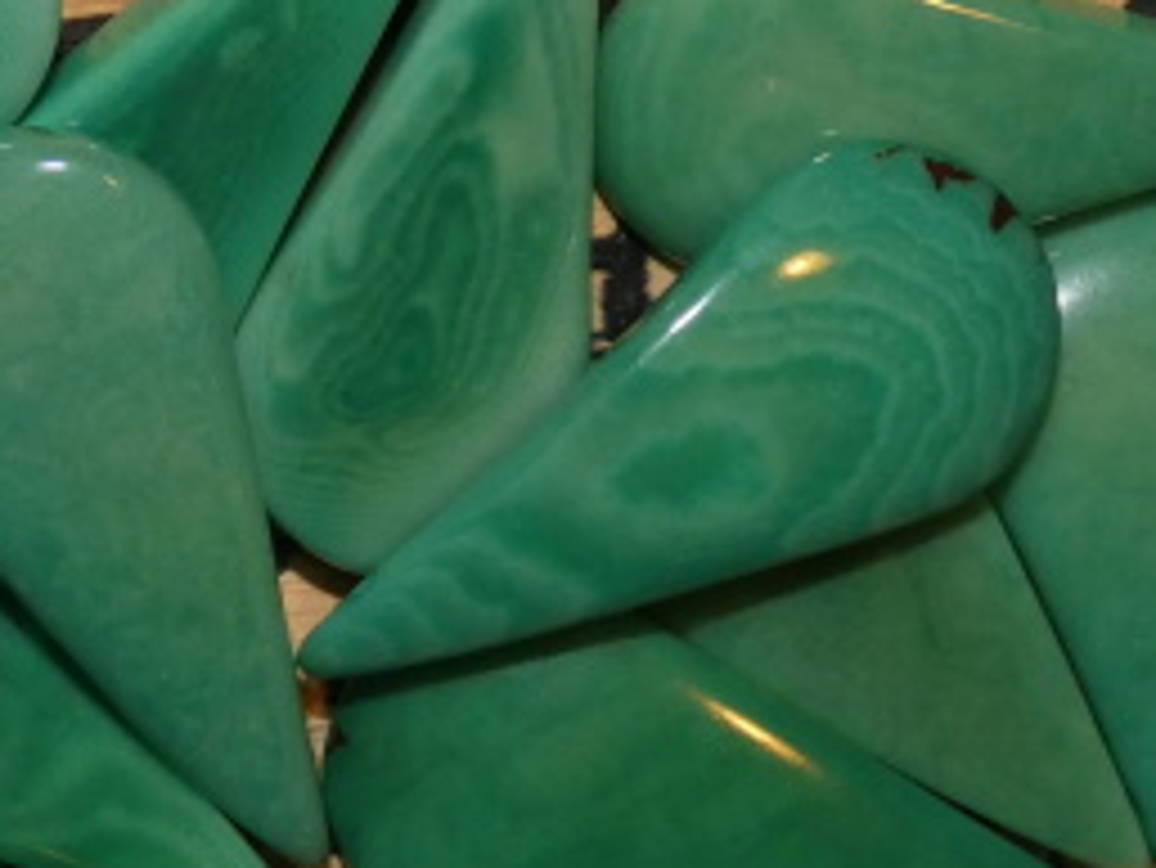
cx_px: 137
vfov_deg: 13.5
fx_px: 3675
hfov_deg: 17.6
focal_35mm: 110
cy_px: 571
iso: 320
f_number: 3.9
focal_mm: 9.5
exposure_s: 1/125
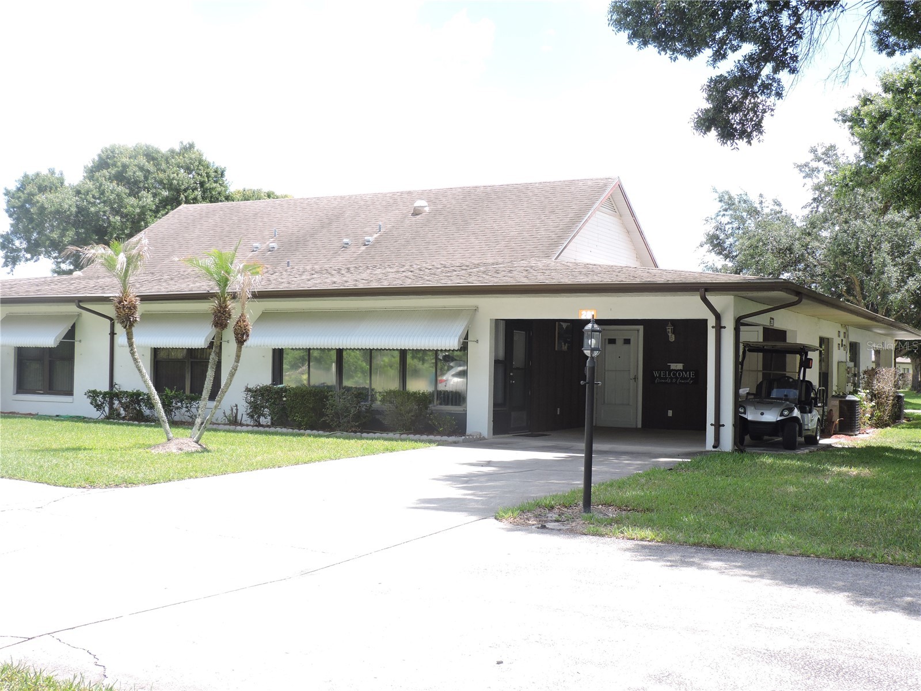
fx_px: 1144
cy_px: 346
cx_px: 460
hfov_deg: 43.9
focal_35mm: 43
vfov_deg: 33.6
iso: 100
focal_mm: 7.7
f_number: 3.4
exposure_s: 1/320
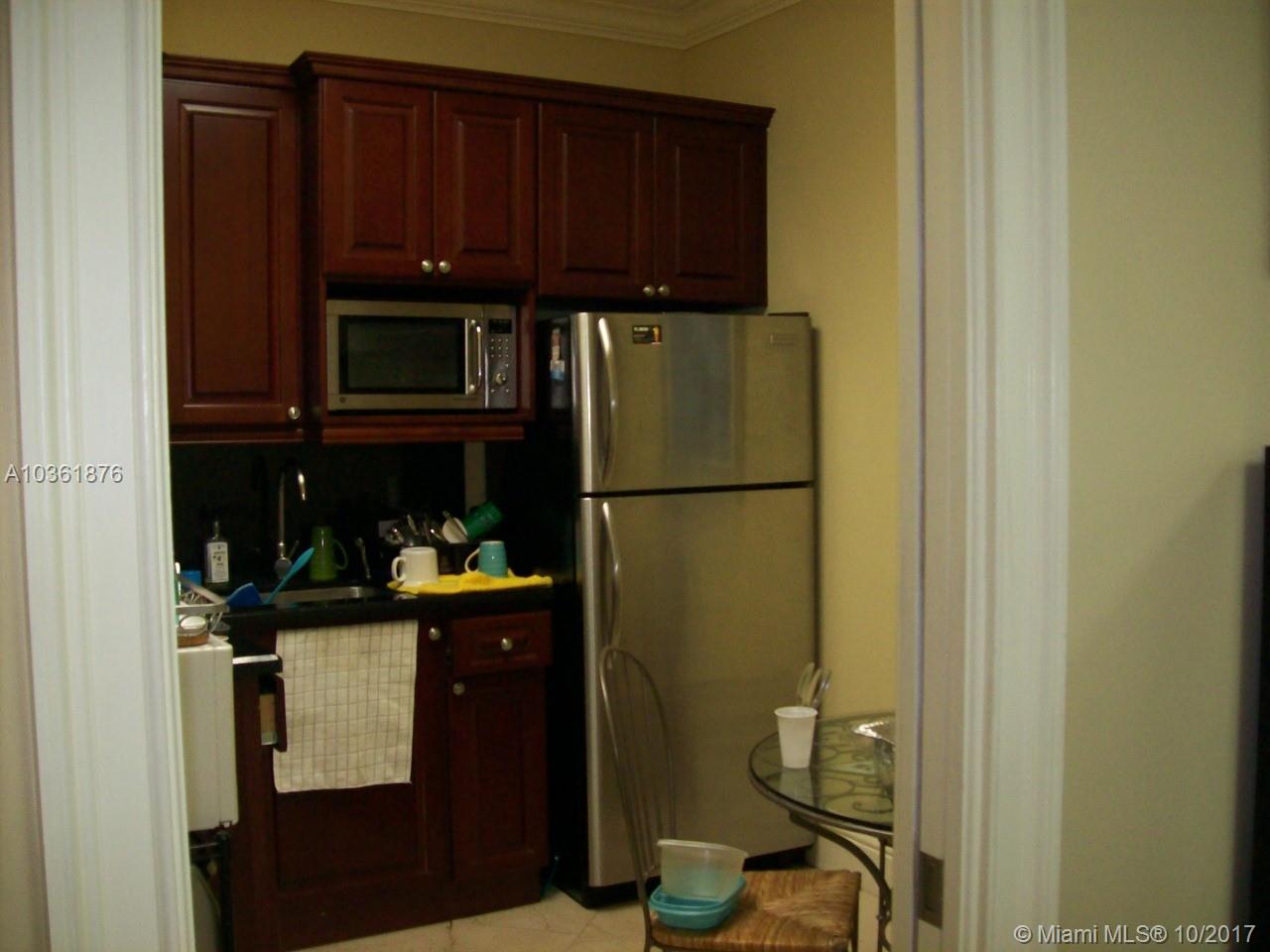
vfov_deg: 39.7
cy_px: 476
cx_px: 635
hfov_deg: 51.4
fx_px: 1321
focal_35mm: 36
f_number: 2.7
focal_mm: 6
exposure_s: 1/64
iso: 200
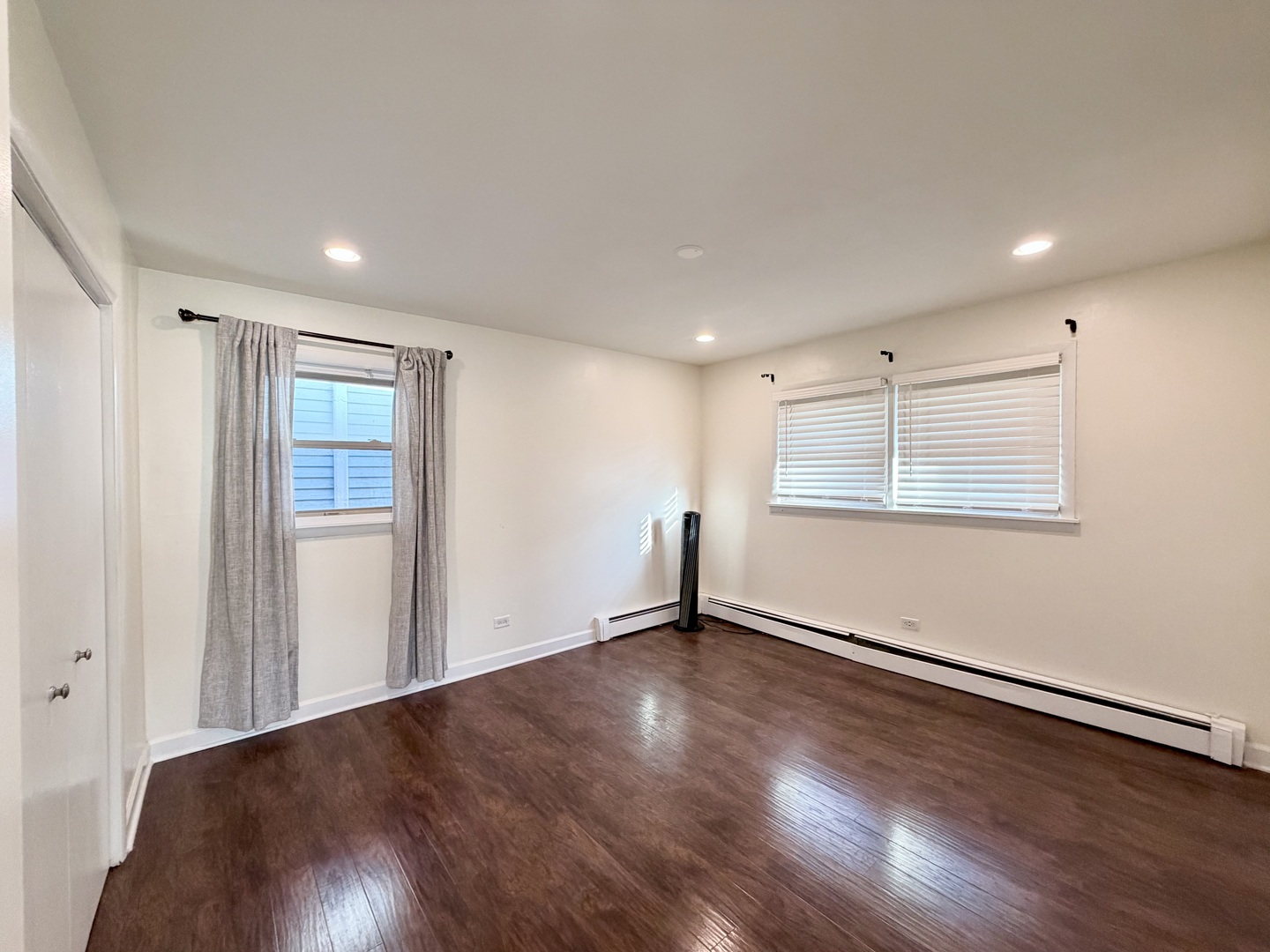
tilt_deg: -1.2
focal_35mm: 14
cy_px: 476
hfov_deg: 102.1
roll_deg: +0.5
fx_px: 514
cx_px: 635
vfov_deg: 85.7
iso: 250
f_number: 2.2
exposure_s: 1/60
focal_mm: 2.22
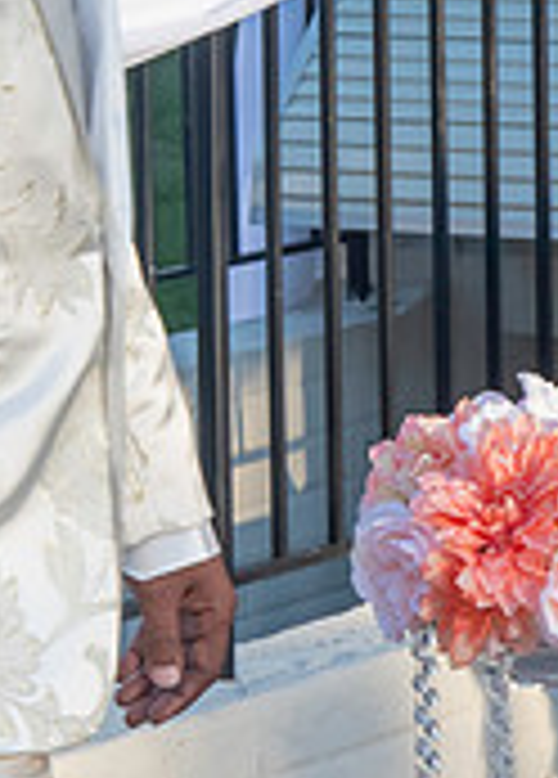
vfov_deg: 6.8
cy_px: -81
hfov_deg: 4.9
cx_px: 182
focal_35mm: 295
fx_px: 6530
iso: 400
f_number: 11
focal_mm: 48
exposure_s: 1/250
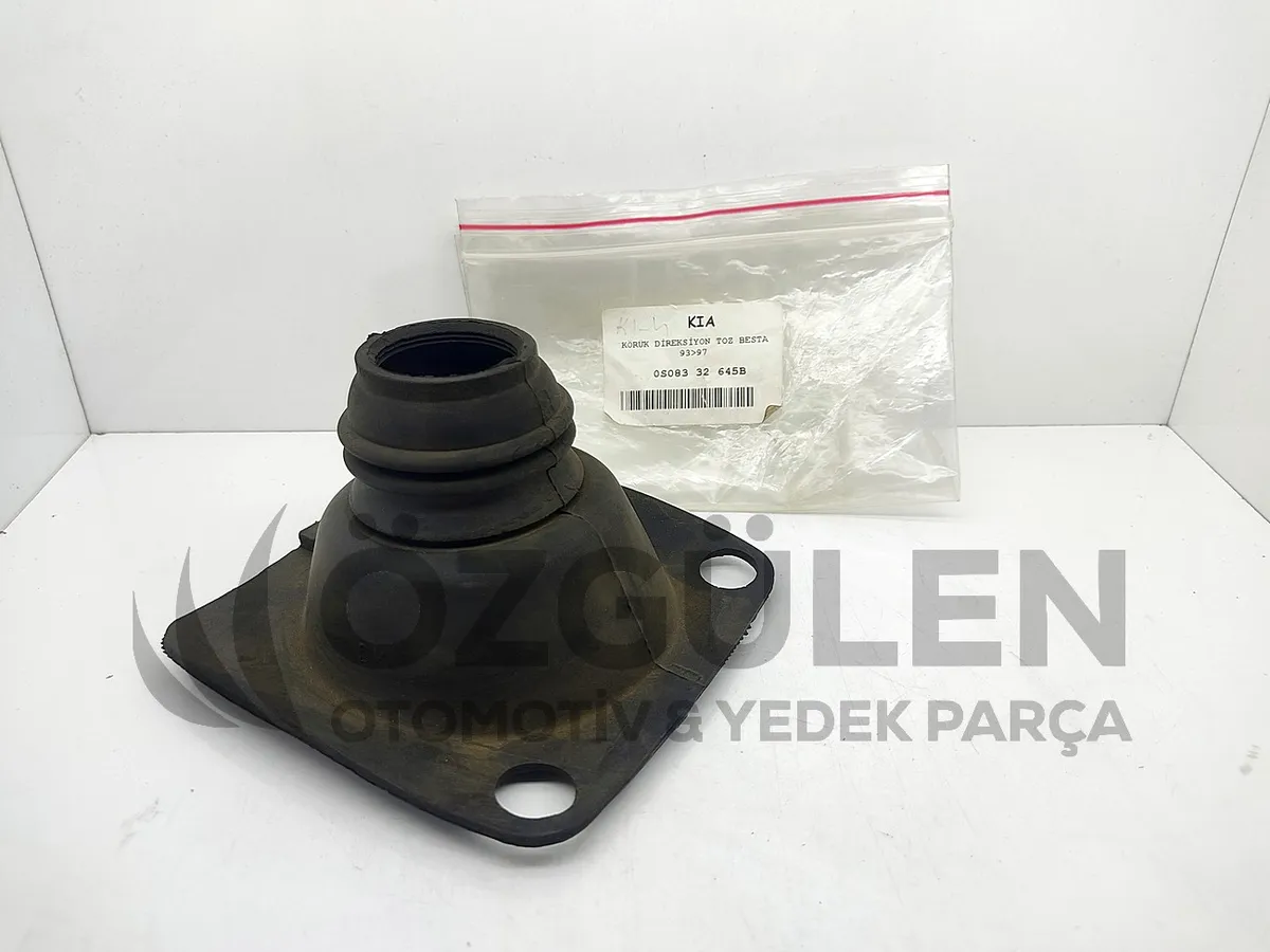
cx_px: 635
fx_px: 954
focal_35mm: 26
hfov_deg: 67.3
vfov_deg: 53.1
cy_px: 476
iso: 100
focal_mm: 4.74
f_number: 1.79
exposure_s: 1/173
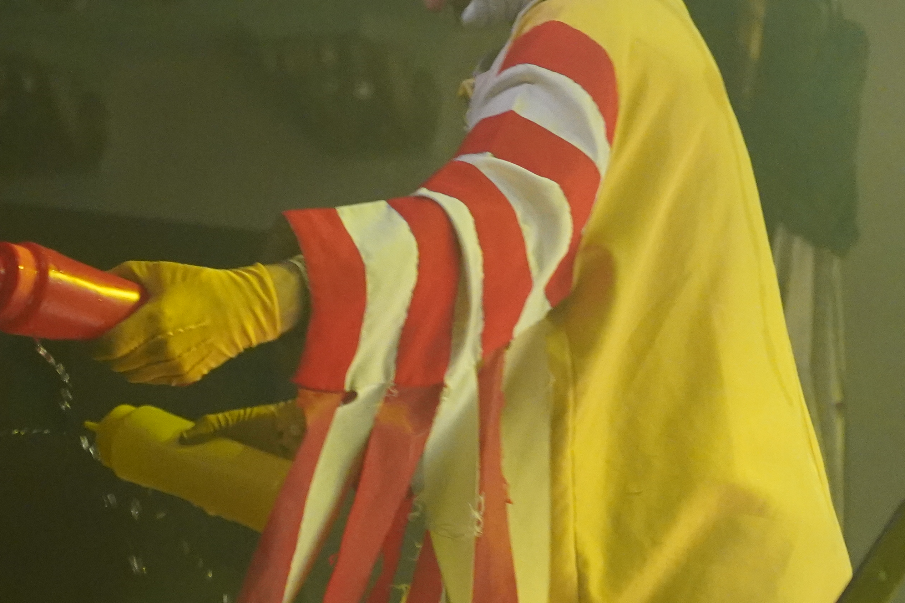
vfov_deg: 6.2
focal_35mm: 220
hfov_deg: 9.4
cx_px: 345
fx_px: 5530
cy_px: 143
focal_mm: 93
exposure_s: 1/160
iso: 8000
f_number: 4
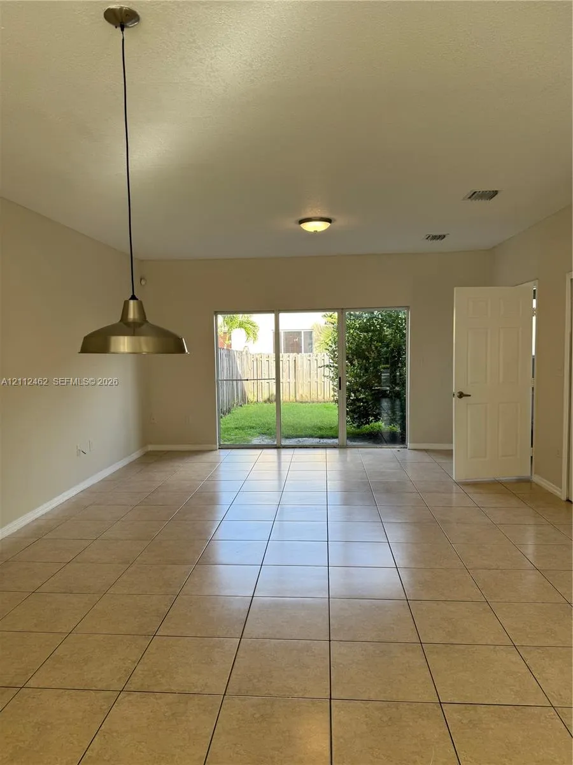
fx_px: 530
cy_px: 382
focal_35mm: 24
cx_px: 286
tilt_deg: -4.6
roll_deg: +1.2
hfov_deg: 56.8
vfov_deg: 71.6
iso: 50
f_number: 1.78
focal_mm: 6.76
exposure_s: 1/147
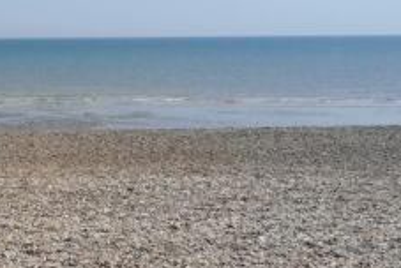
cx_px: -31
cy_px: 98
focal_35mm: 72
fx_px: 803
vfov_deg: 18.9
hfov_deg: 26.1
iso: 50
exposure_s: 1/5747
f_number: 1.8
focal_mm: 5.58
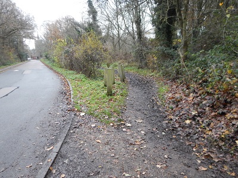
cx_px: 119
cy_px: 89
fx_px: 165
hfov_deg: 71.6
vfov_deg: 56.8
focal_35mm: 24
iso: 800
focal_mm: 4.3
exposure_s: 1/320
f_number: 2.8
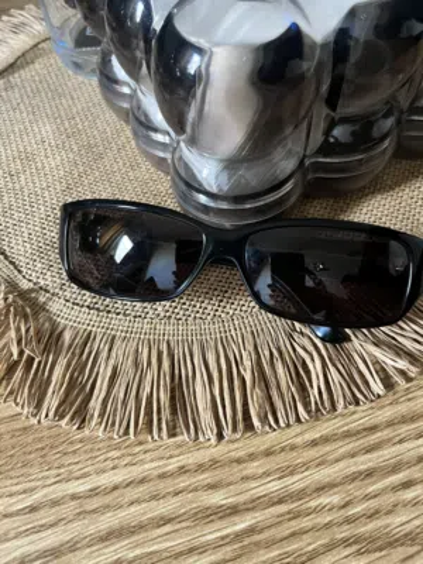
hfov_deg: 53.1
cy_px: 282
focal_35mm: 26
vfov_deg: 67.3
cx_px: 212
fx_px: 424
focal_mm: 5.1
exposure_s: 1/33
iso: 400
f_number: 1.6
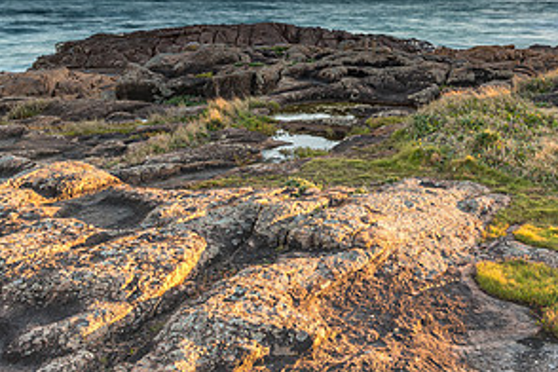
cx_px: 397
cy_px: 28
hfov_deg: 40.3
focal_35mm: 48
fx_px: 744
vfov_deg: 27.0
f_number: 9
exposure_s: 3
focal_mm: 16
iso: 50
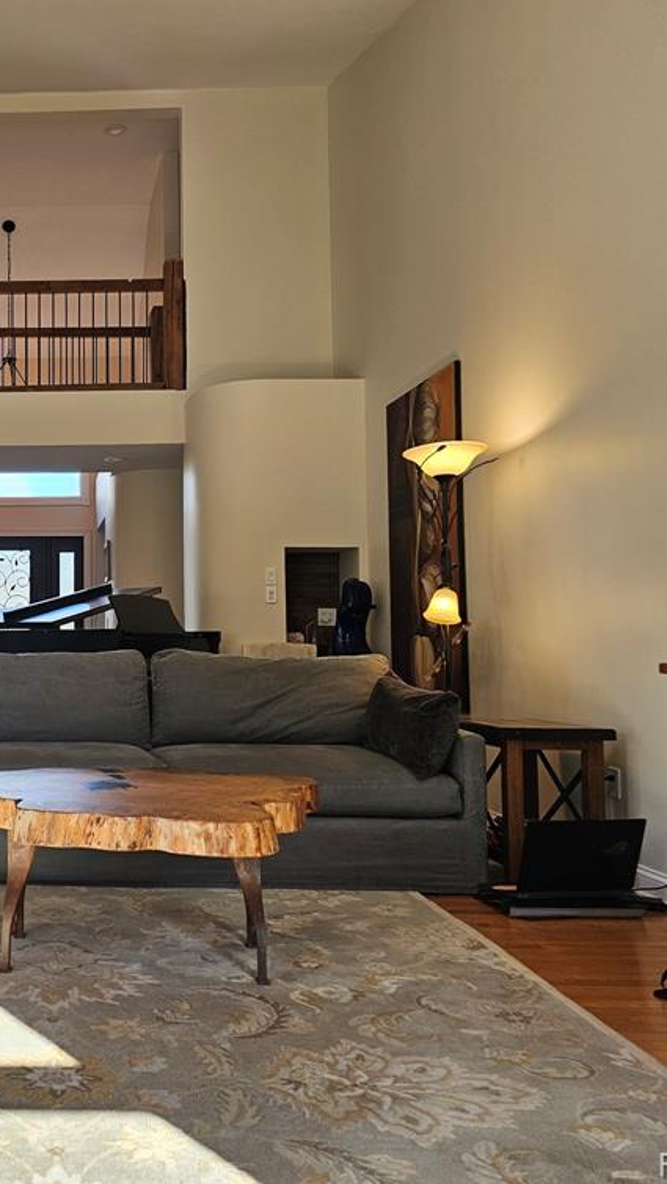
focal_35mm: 34
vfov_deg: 58.0
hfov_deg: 32.2
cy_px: 588
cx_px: 14
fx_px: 1068
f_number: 1.7
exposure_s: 1/180
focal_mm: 6.3
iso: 80
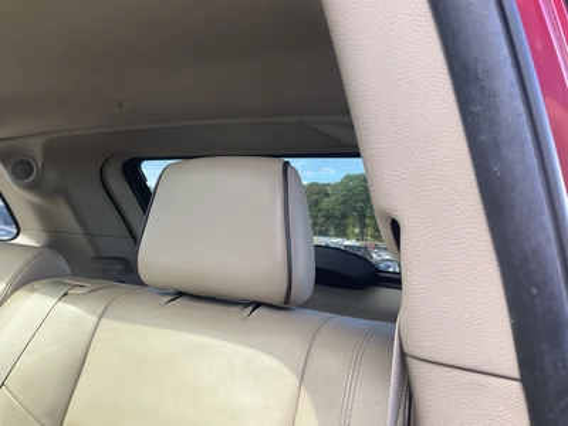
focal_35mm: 29
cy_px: 213
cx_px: 284
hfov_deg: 61.7
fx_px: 476
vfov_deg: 48.2
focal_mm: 3
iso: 32
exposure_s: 1/122
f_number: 1.8
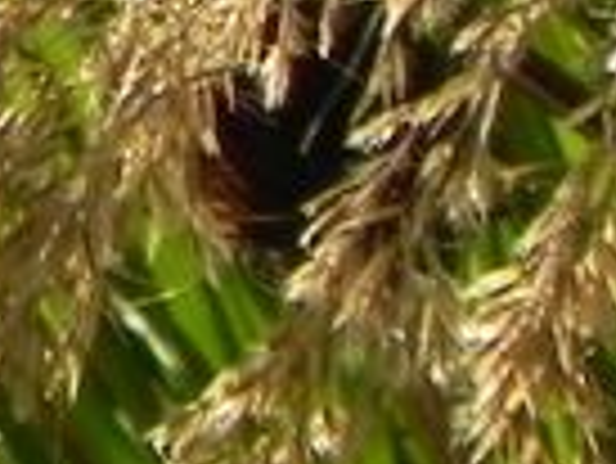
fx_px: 76337
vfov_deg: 0.3
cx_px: -1338
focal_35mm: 4286
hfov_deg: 0.5
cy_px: -514
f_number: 5
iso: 160
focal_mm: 97.8
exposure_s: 1/800
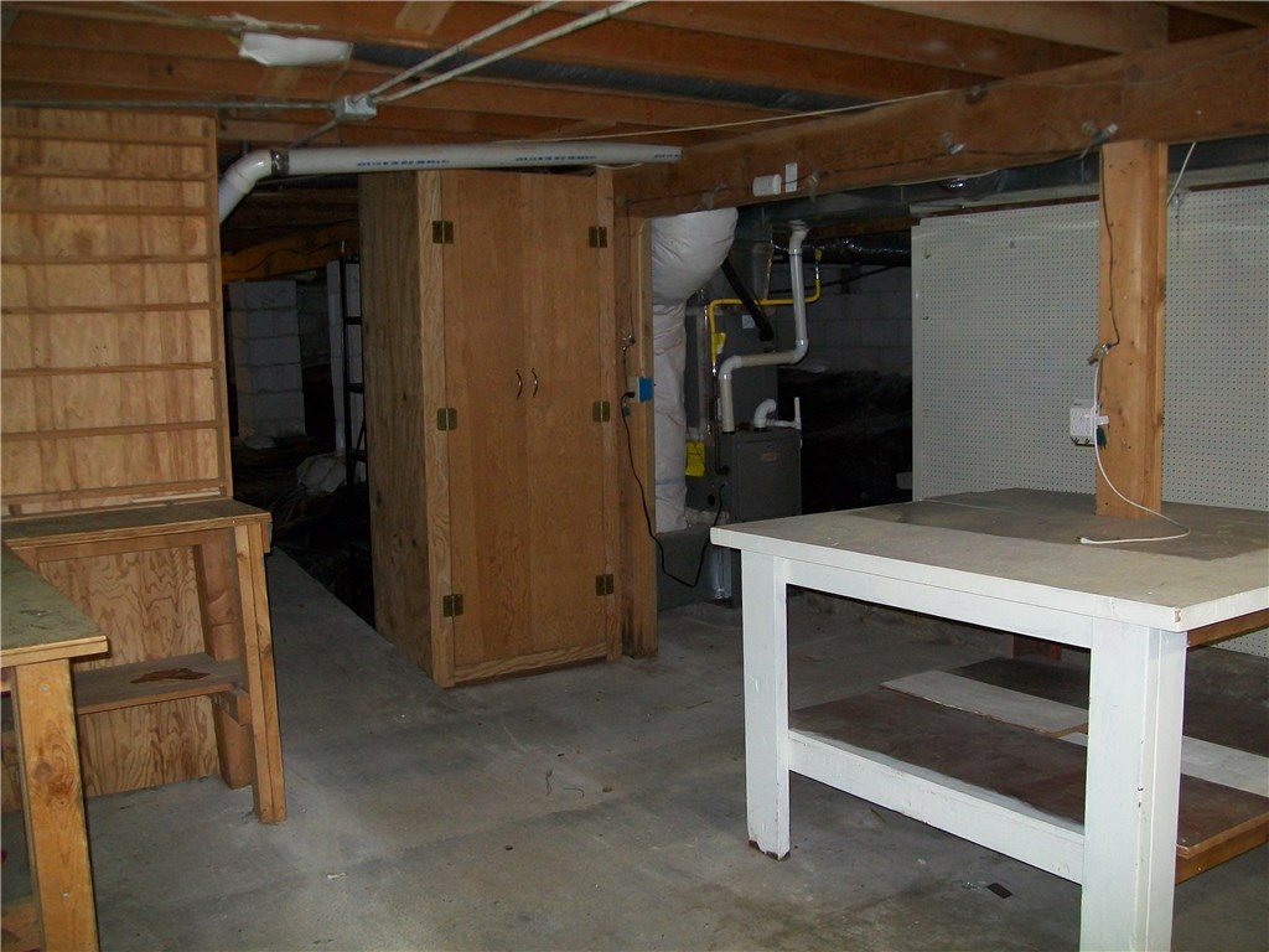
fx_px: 1246
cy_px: 476
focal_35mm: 34
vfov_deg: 41.8
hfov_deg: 54.0
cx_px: 634
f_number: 2.7
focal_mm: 6.1
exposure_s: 1/60
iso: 160
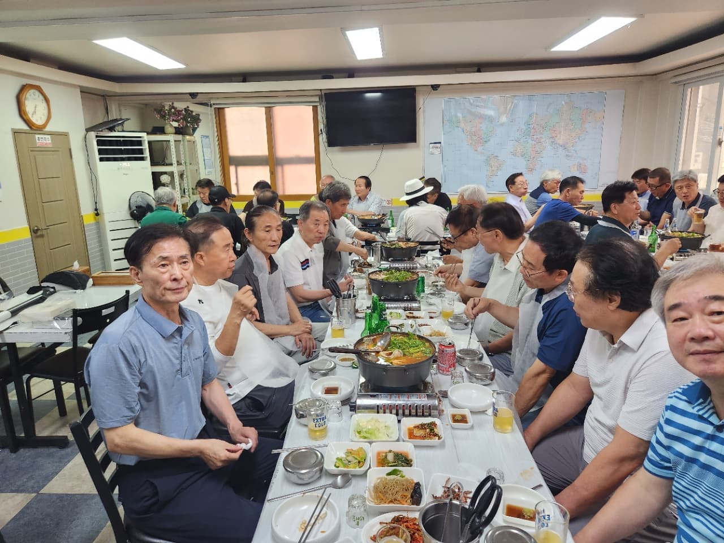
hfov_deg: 73.9
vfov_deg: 58.9
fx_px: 481
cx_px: 362
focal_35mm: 23
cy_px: 272
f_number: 1.8
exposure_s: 1/120
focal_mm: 5.4
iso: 250
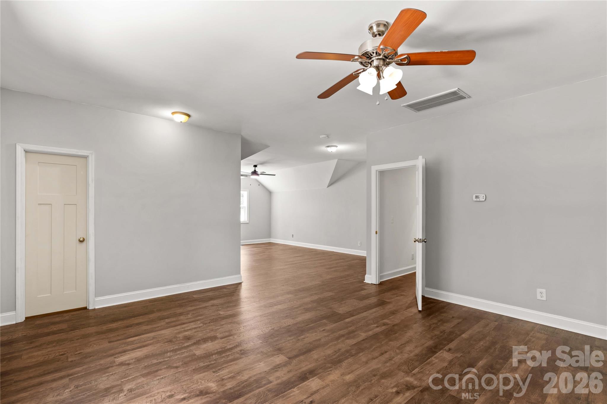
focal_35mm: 16
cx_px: 304
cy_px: 202
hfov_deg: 96.7
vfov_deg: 73.7
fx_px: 270
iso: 100
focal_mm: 16
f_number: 8
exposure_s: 1.3
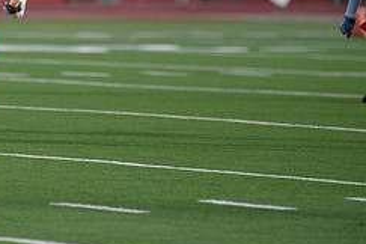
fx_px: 5835
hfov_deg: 3.6
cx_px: -15
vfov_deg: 2.4
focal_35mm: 574
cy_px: 26
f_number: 2.8
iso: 450
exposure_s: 1/3200
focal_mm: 240
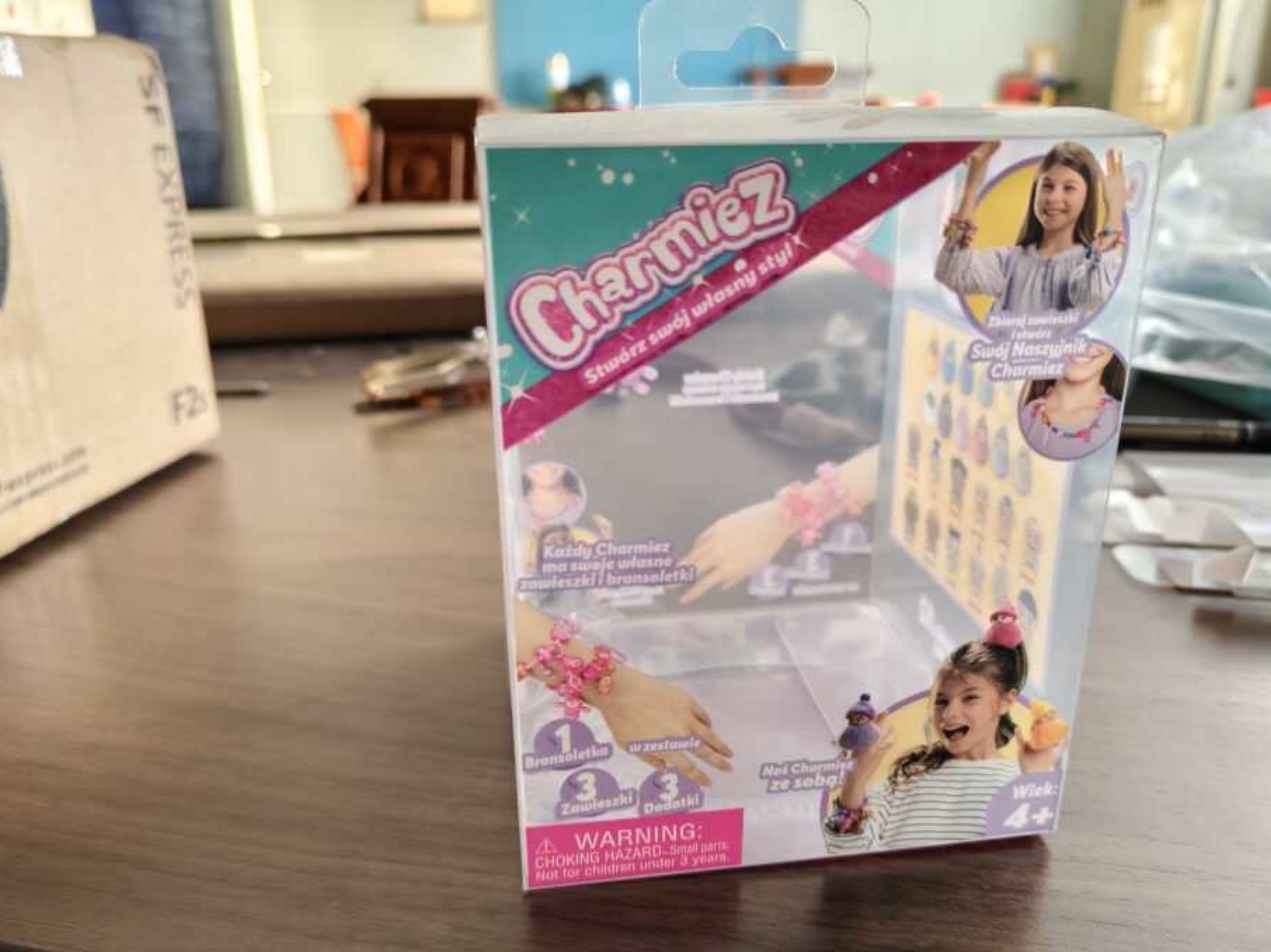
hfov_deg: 67.3
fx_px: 954
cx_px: 655
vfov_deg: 53.0
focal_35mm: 26
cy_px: 505
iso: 290
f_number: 1.88
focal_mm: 5.56
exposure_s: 1/100
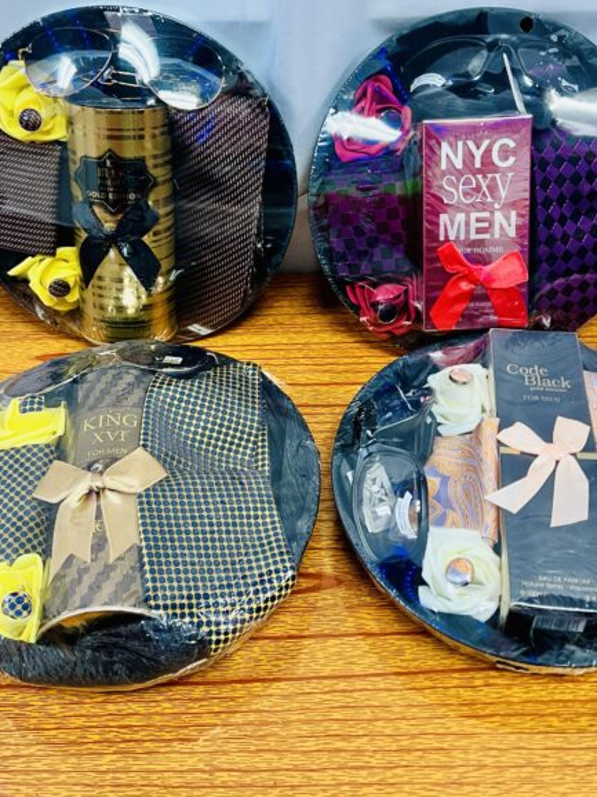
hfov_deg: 39.6
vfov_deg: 51.3
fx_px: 828
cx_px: 316
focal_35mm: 36
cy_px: 352
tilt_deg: -42.1
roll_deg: +2.2
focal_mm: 5.7
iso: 250
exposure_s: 1/60
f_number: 1.5
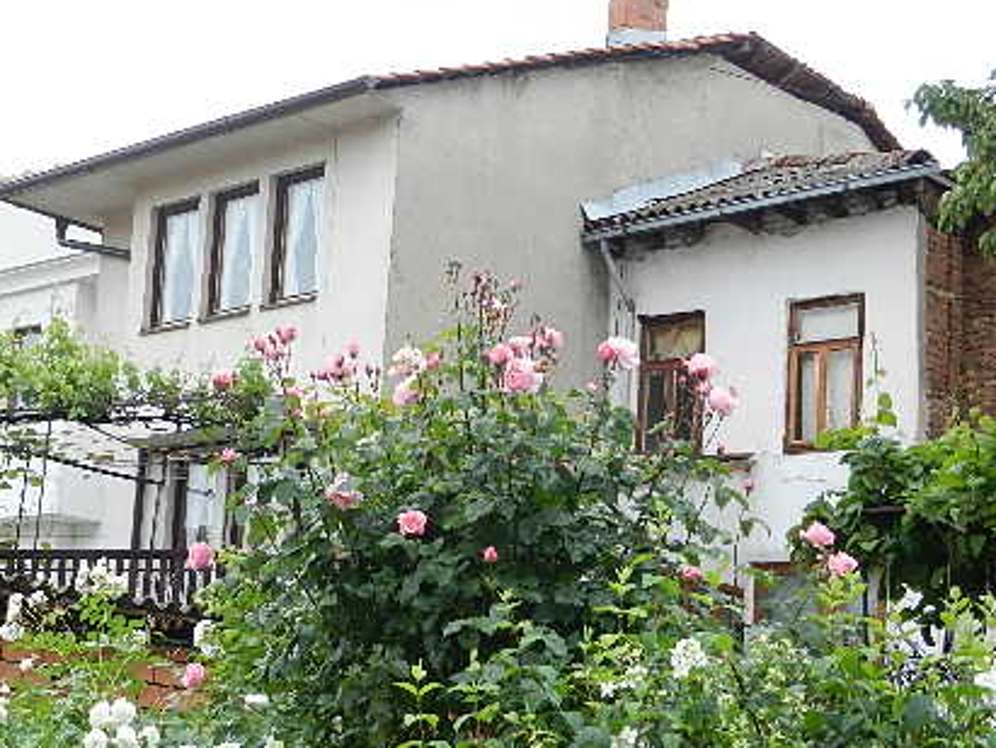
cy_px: 467
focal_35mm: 70
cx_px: 303
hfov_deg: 27.5
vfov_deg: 21.0
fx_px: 2016
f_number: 4.2
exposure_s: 1/320
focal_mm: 8.2
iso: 160
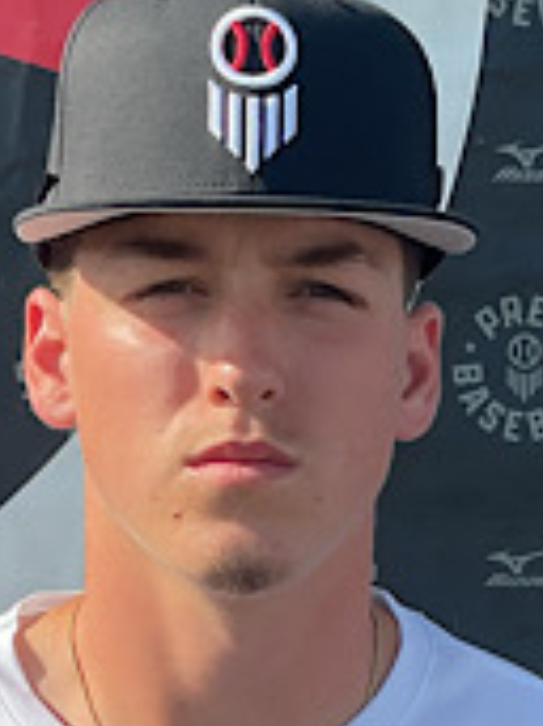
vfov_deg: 26.9
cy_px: 734
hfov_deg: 21.6
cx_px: 233
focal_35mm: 68
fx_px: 1424
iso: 16
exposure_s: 1/1121
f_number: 1.8
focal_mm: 3
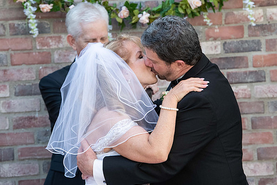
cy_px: 62
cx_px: 162
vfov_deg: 7.0
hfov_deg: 10.5
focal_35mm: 195
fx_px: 1501
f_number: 5
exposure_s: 1/1000
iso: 1250
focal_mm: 145
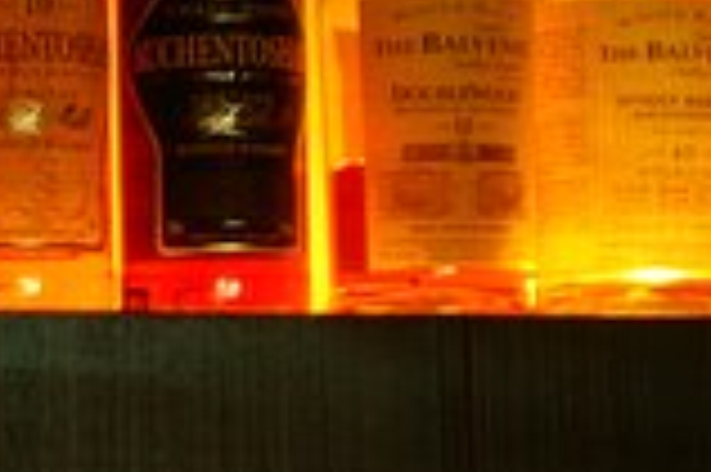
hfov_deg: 7.7
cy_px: 272
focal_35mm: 253
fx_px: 4991
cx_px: -788
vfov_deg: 5.4
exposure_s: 1/13
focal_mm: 26
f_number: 3.5
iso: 100
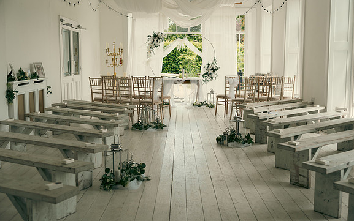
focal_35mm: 42
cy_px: 106
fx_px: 405
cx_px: 177
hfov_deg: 47.2
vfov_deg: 30.6
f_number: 3.5
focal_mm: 41
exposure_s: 1/250
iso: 125
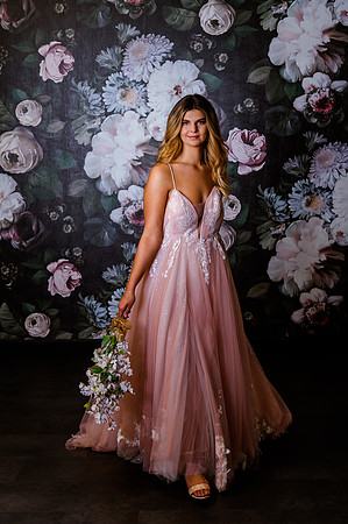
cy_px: 262
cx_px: 174
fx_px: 756
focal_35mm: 52
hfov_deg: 25.9
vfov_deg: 38.2
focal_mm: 52
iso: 200
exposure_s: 1/160
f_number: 4
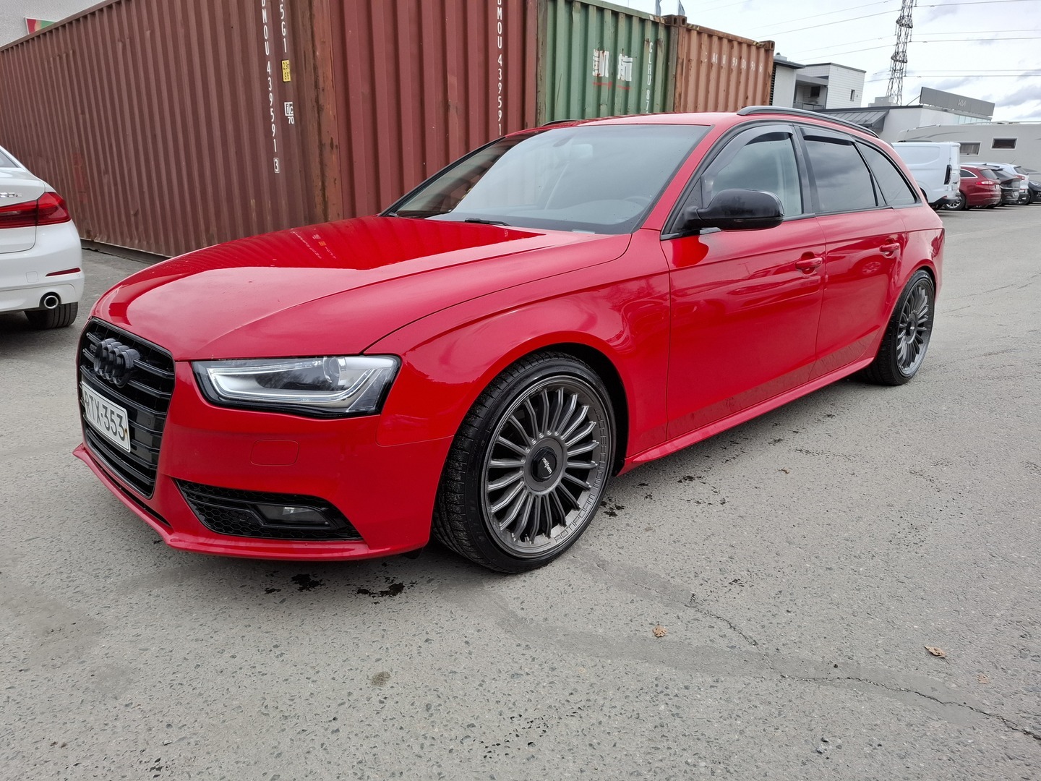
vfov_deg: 58.9
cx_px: 520
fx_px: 692
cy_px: 390
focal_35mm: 23
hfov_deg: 73.9
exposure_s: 1/896
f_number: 1.8
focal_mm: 5.54
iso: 50
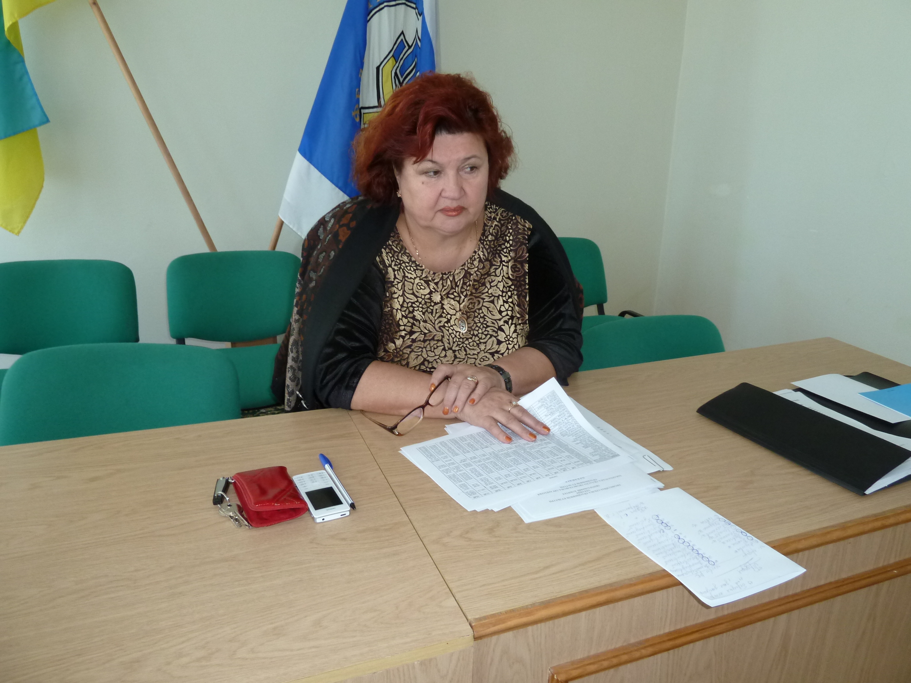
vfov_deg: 54.9
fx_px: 658
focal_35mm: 25
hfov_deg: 69.4
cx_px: 456
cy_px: 342
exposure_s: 1/30
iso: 200
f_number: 3.3
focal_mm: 4.1
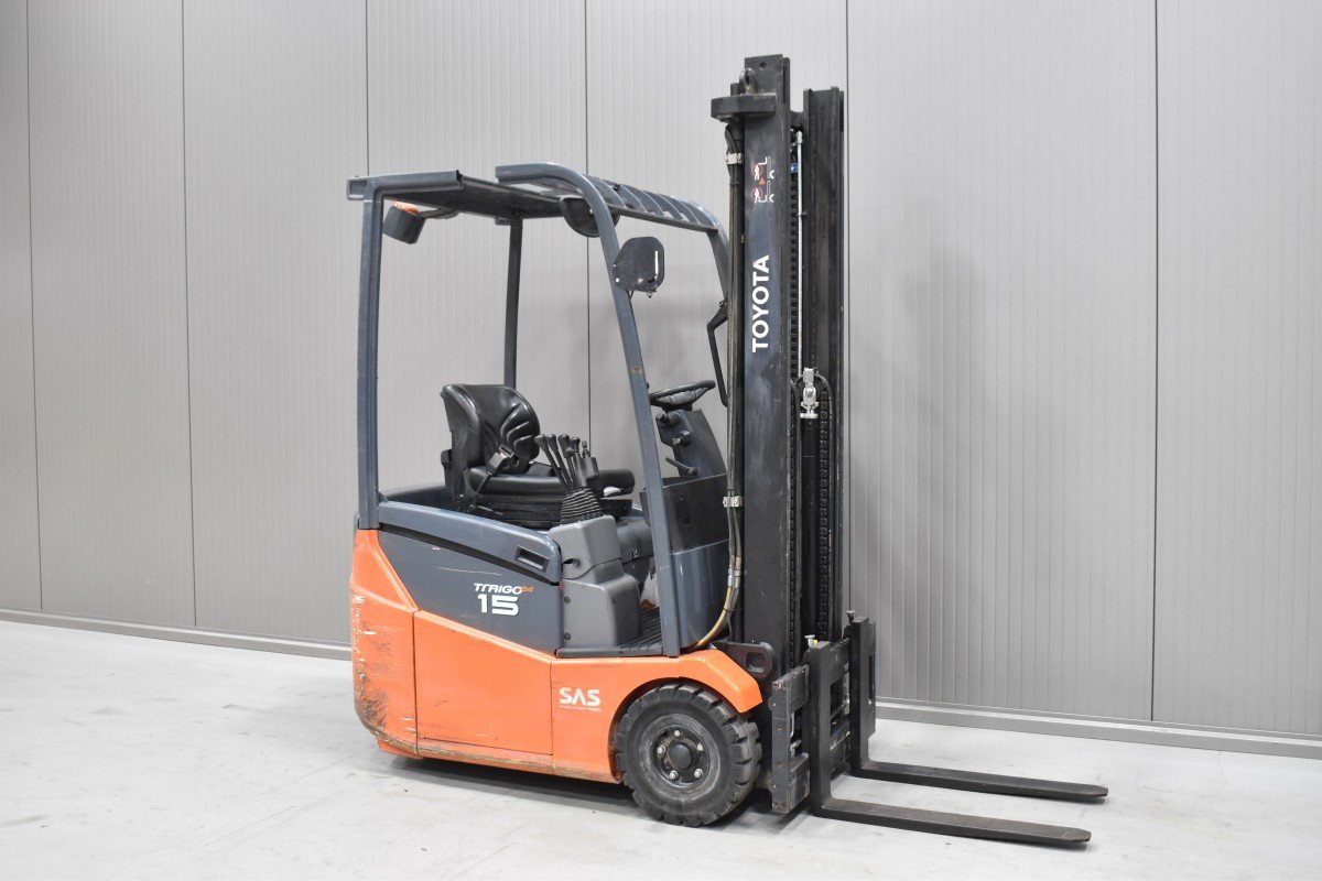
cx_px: 661
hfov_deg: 55.1
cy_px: 440
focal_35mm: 34
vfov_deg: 38.4
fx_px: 1267
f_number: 5
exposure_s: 1/25
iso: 1600
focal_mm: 23
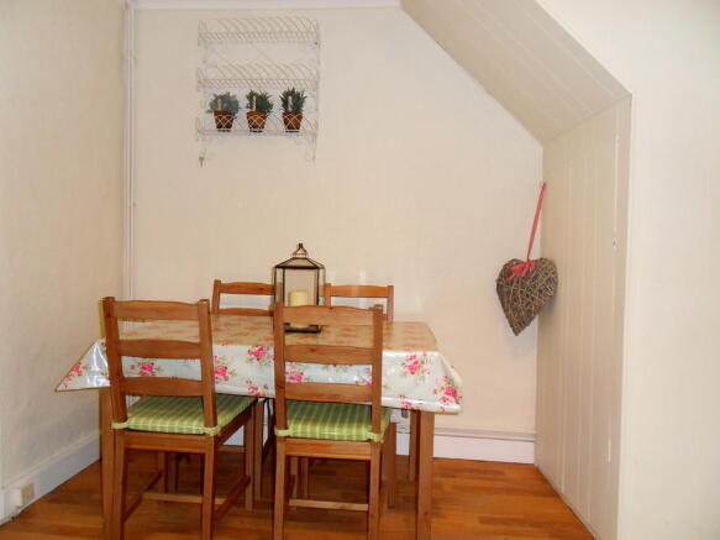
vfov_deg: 56.8
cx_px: 360
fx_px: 499
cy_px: 270
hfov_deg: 71.6
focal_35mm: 24
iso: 200
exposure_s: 1/30
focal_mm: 4.2
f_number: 3.3
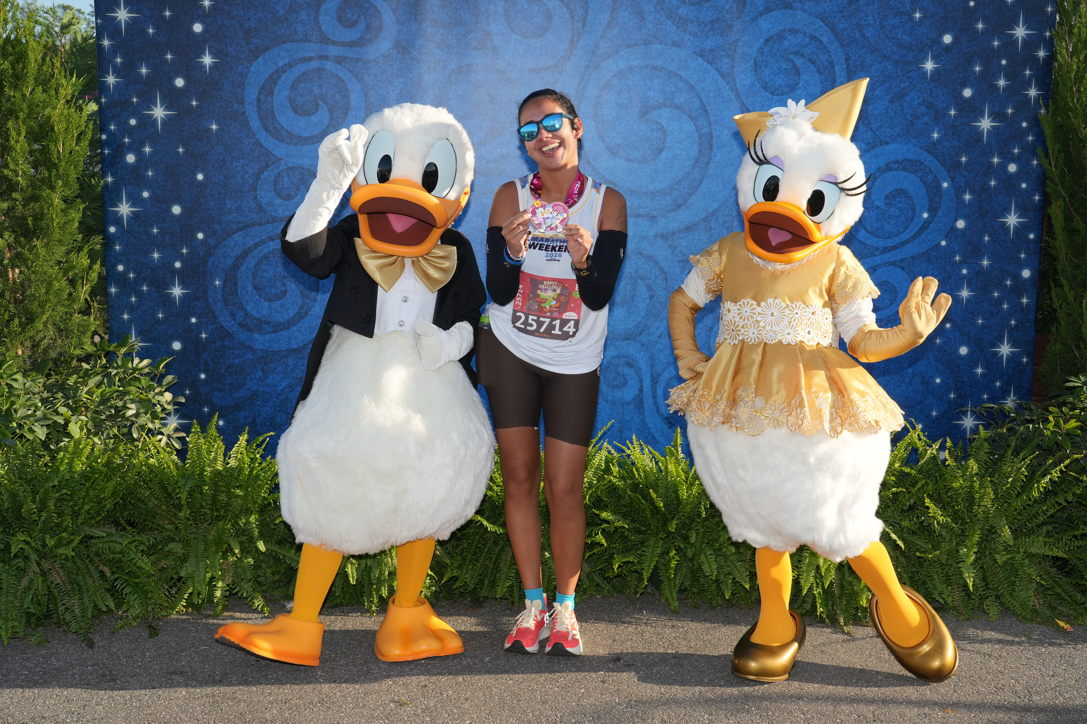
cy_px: 362
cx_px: 544
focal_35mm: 42
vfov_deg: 31.9
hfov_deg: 46.4
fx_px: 1268
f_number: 10
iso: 200
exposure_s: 1/200
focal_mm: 42
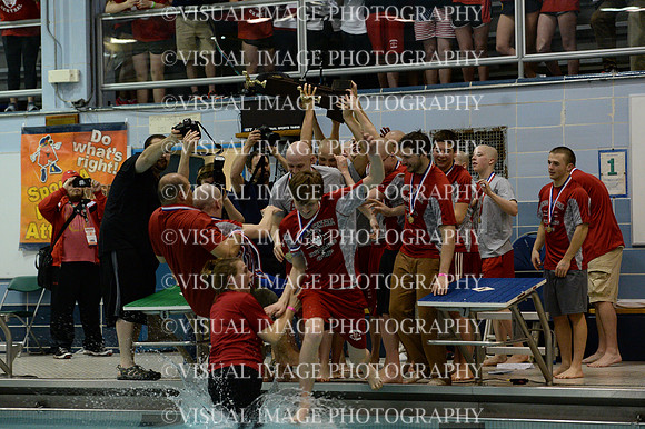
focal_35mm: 100
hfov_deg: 20.4
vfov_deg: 13.7
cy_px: 214
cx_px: 322
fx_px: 1791
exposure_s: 1/400
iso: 6400
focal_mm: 100
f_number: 3.5
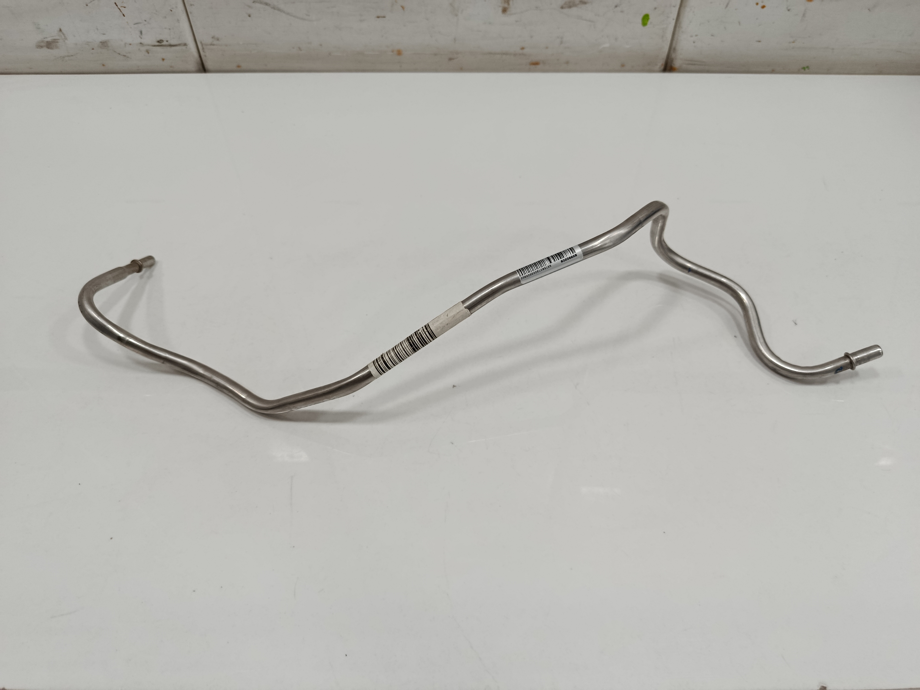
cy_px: 345
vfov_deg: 56.8
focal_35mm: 24
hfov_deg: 71.6
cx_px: 460
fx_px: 638
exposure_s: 1/100
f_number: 1.7
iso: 766
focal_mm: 5.24
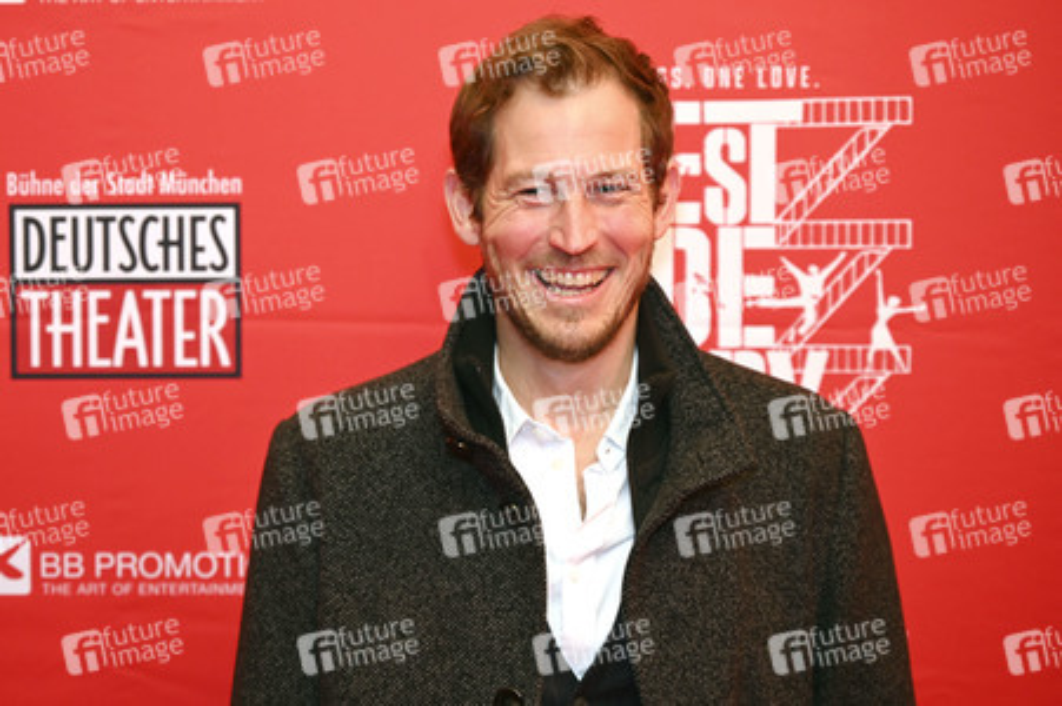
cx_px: 531
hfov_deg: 27.0
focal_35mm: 75
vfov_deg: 18.2
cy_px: 353
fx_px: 2211
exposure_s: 1/125
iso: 1250
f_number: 2.8
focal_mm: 75
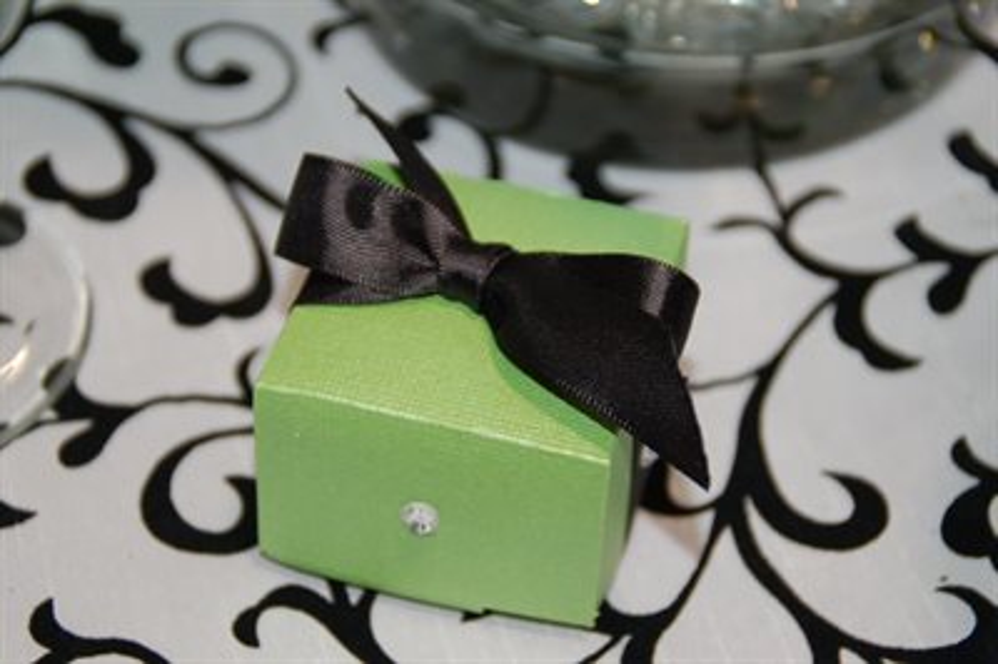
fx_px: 2742
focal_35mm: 99
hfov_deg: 20.6
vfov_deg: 13.8
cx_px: 499
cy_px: 332
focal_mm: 66
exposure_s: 1/60
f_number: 5.3
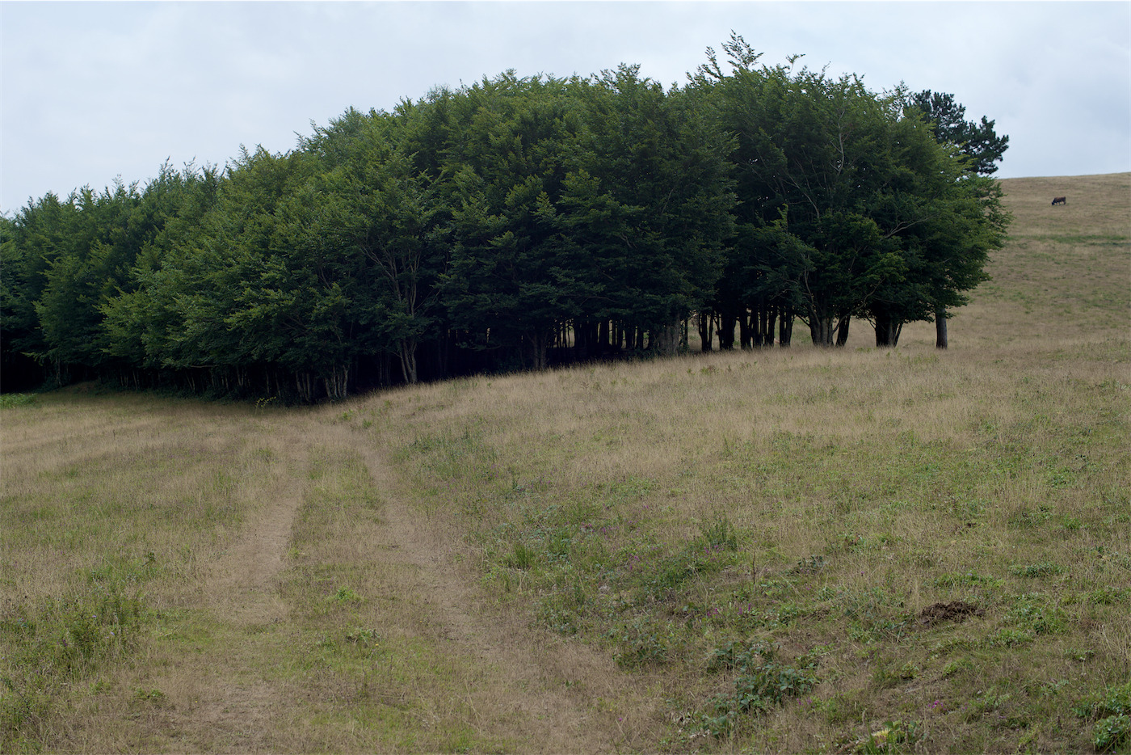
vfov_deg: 27.0
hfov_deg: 39.6
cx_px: 566
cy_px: 378
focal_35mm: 50
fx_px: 1571
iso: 100
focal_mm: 50
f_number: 5.6
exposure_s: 1/400
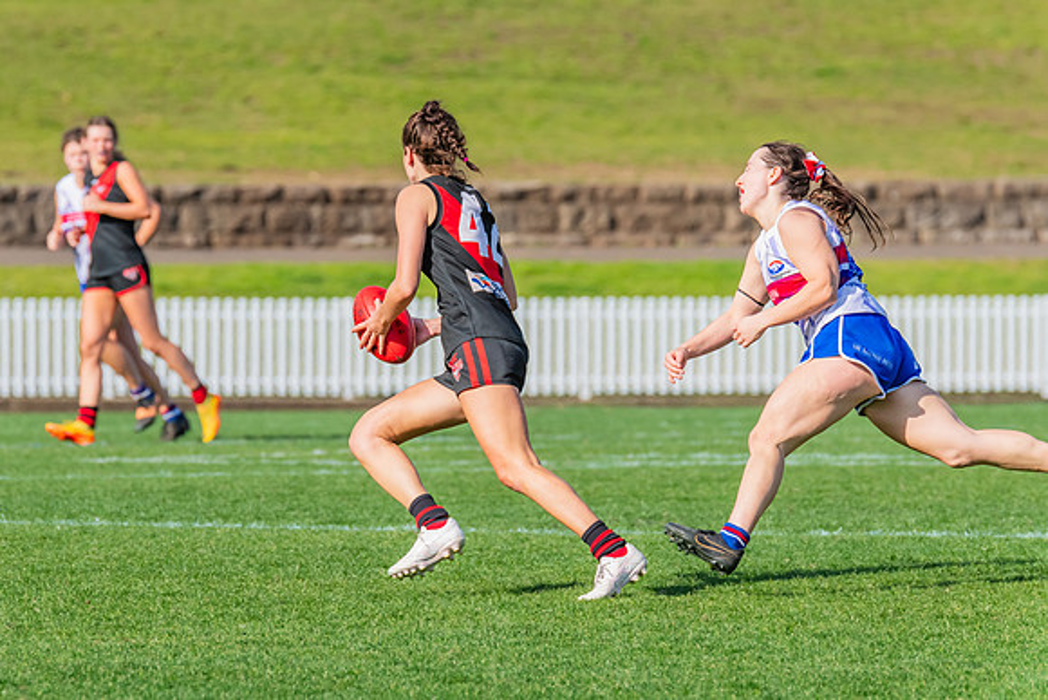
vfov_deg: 2.7
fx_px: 14702
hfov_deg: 4.1
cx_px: 434
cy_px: 290
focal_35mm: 505
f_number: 10
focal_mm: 420
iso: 800
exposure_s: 1/1250
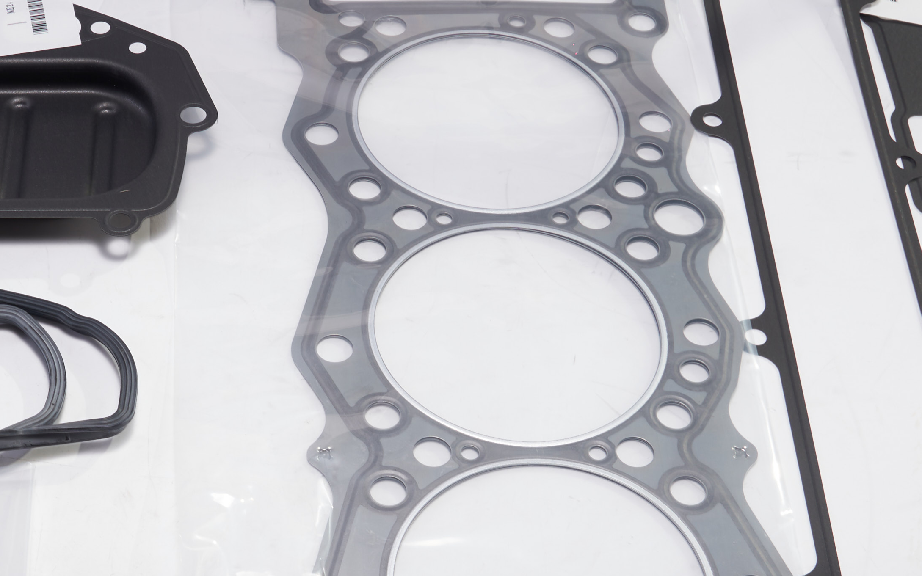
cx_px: 236
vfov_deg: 17.5
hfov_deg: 27.8
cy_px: 562
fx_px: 1834
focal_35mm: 73
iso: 64
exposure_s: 1/125
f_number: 13
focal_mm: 26
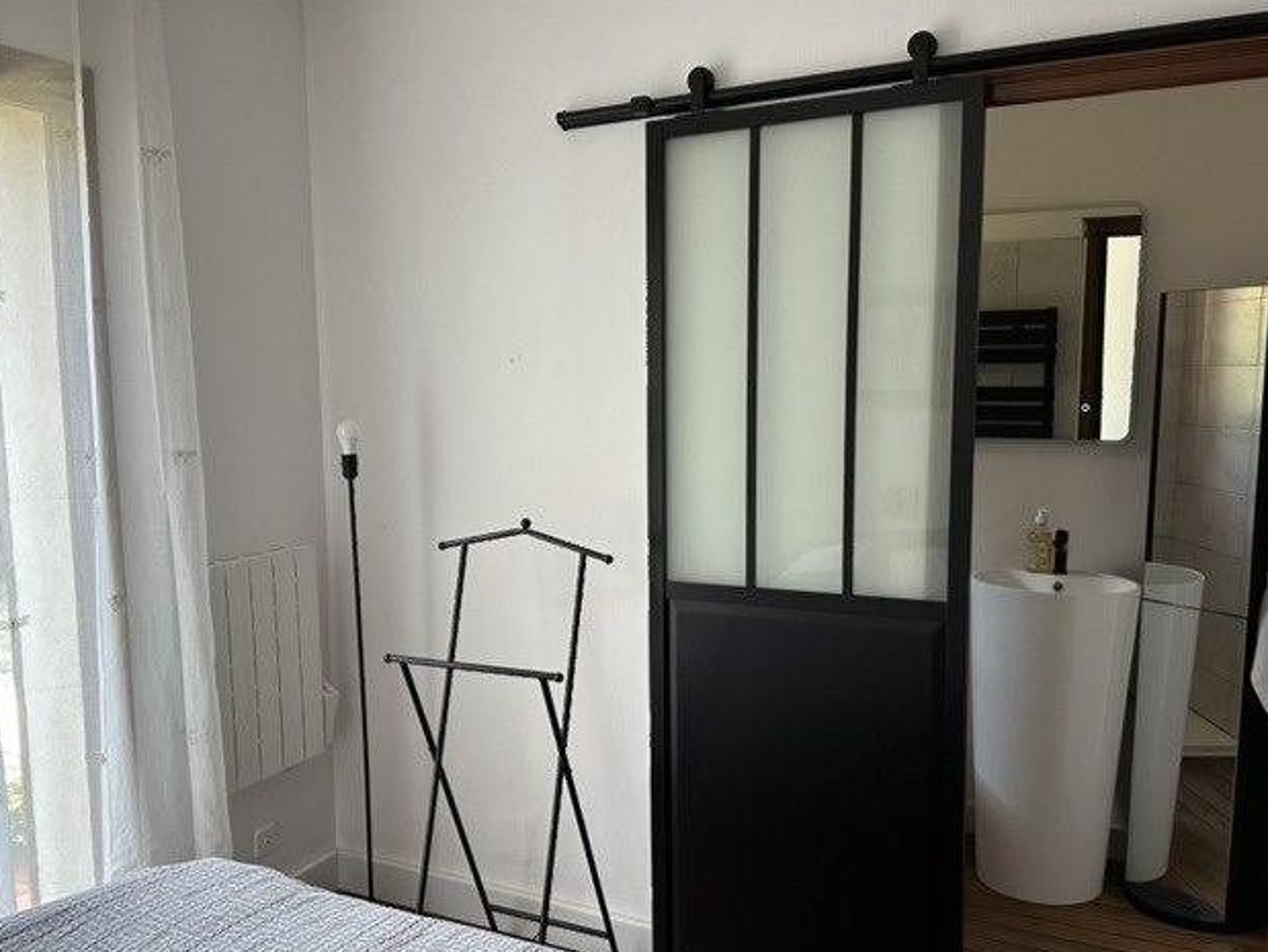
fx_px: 1136
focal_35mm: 31
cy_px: 528
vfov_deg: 45.4
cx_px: 594
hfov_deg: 58.3
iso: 250
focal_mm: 6.86
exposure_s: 1/115
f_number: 1.78
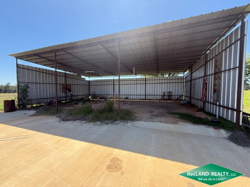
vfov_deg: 85.7
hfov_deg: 102.1
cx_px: 125
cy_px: 94
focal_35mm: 14
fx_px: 101
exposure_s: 1/468
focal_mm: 2.22
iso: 64
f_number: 2.2
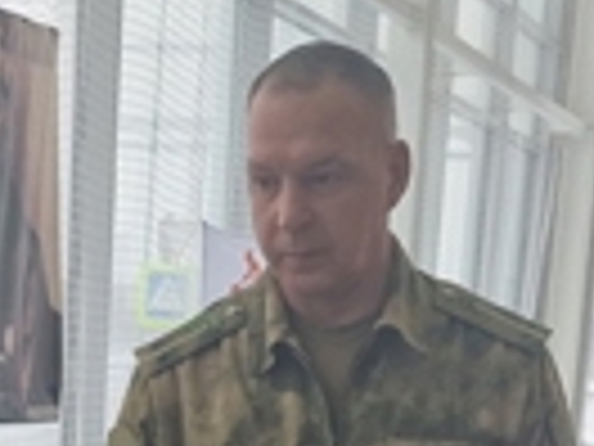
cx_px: 169
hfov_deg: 16.9
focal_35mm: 116
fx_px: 1991
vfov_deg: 11.6
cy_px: 851
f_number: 1.8
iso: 50
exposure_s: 1/180
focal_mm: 6.4
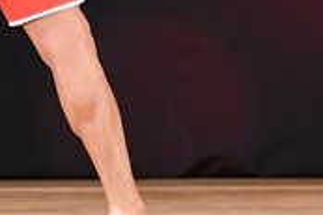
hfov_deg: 1.9
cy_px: -123
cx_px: 20
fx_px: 9627
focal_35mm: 1074
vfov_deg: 1.3
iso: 3200
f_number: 5.6
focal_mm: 160
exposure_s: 1/400
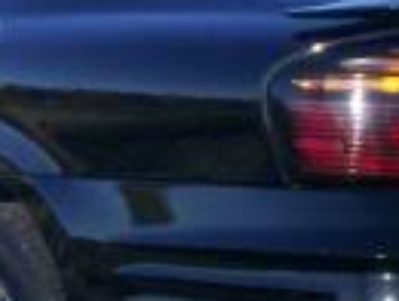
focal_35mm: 177
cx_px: -224
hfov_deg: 10.7
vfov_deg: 8.4
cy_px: -6
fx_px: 2044
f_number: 4.5
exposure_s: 1/252
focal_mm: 6
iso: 100
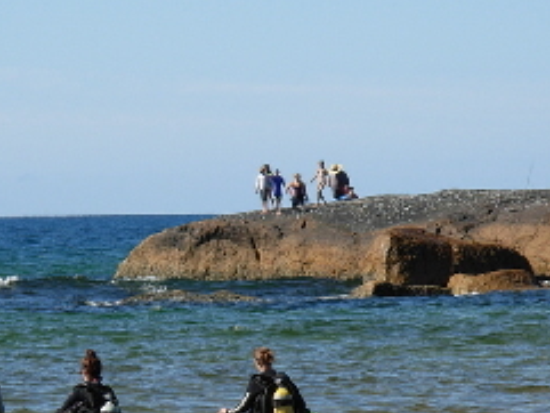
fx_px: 5484
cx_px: 208
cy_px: 379
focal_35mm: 345
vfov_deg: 4.3
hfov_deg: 5.7
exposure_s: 1/542
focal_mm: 28.5
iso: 79
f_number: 4.9
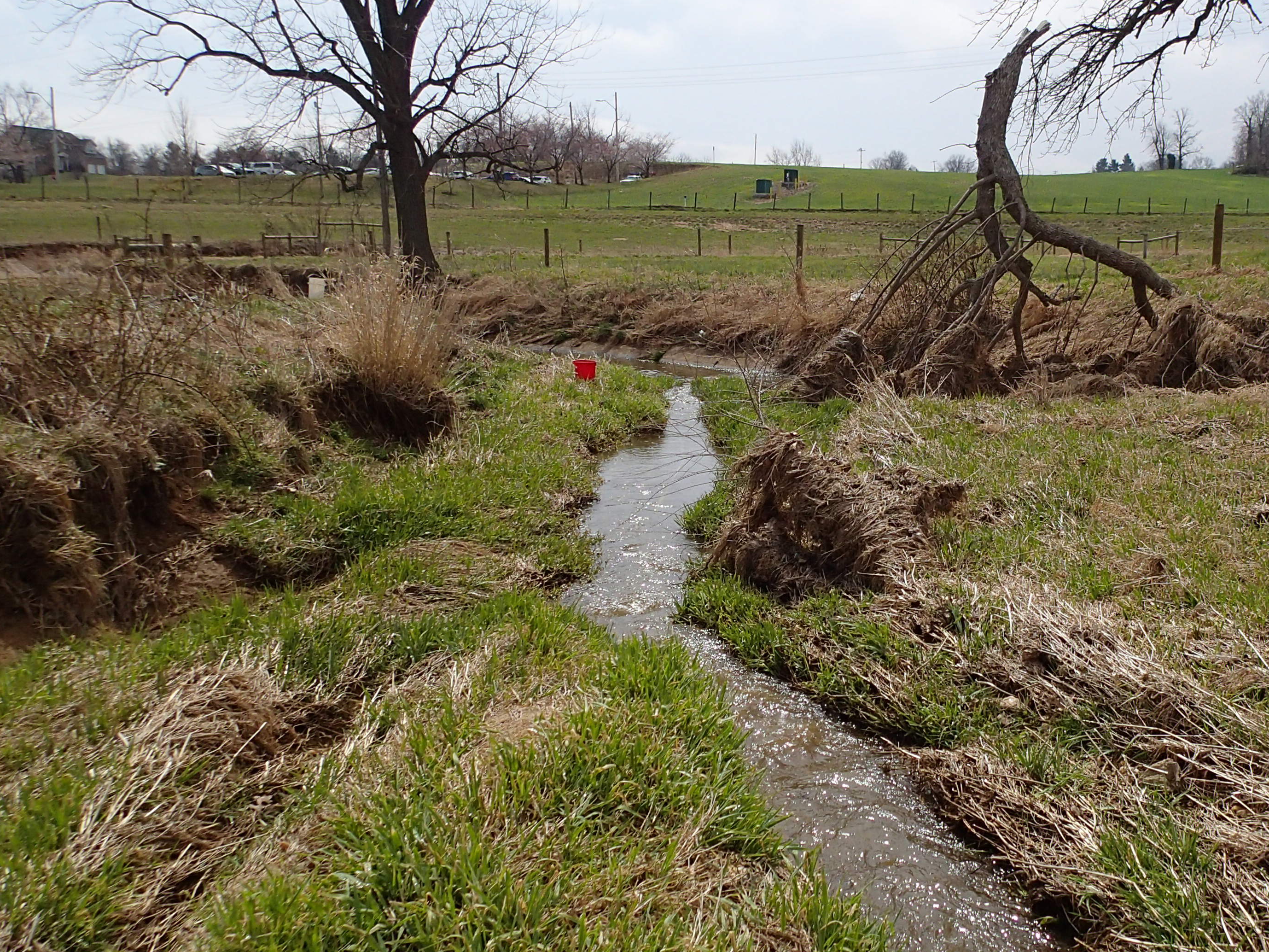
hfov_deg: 51.1
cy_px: 579
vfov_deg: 39.5
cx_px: 734
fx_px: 1320
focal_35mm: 36
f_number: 8
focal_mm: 4.5
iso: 200
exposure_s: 1/640
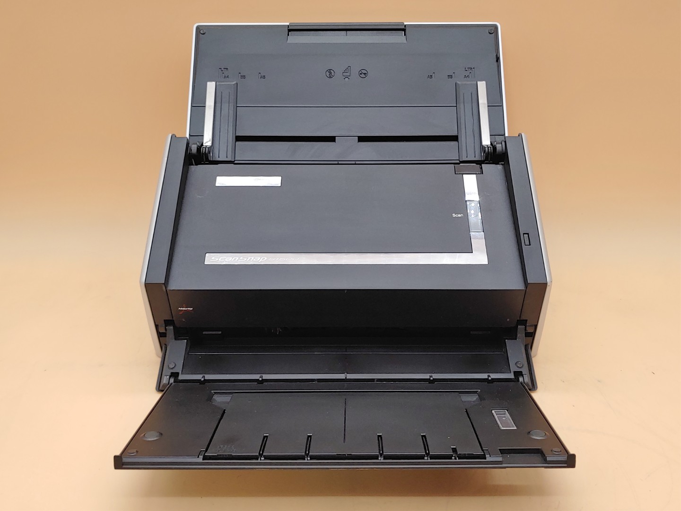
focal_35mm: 36
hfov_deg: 51.4
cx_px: 340
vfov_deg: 39.7
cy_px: 256
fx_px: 708
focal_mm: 4.36
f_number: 1.8
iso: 50
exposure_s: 1/105
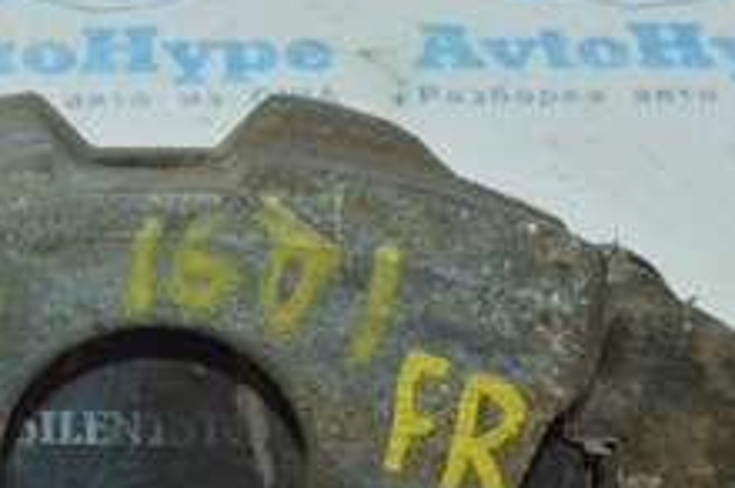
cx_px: 157
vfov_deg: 14.1
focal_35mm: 96
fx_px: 1957
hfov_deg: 21.0
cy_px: 426
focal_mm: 22
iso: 2000
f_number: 16
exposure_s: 1/40
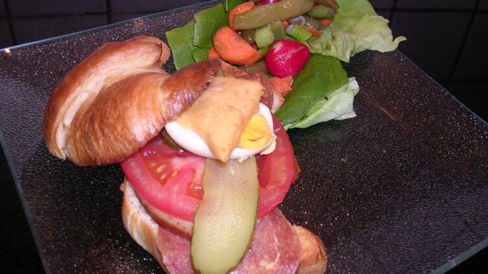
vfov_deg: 28.4
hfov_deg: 48.4
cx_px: 244
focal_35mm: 42
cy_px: 131
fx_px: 544
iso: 100
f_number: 2.8
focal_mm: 5.8
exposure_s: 1/60.1
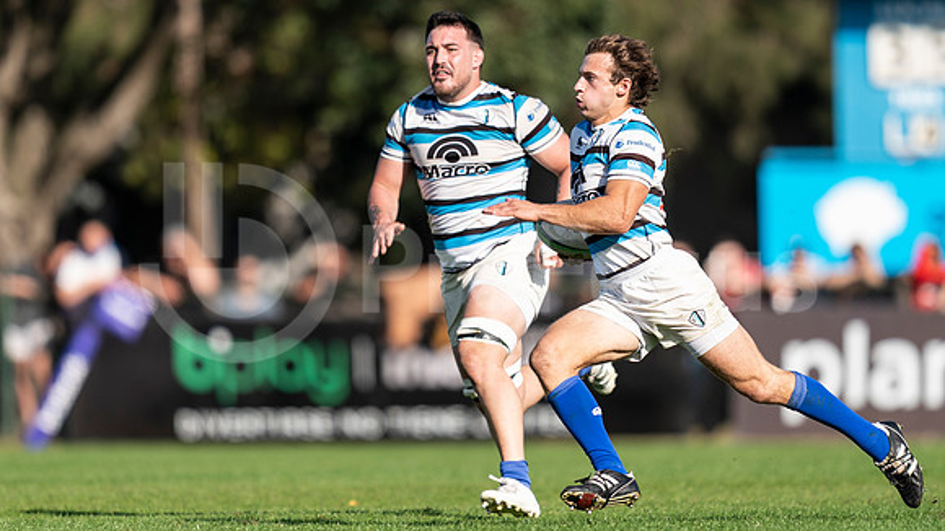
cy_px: 225
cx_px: 483
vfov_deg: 1.7
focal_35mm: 718
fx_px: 17986
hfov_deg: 3.0
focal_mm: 400
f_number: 2.8
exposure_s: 1/1250
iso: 100
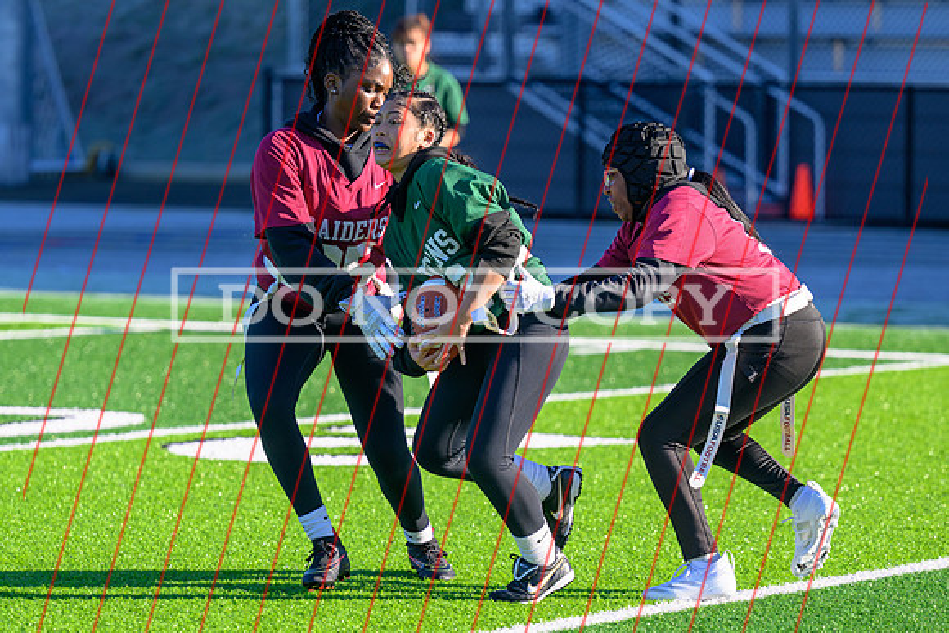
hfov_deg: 9.8
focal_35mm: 210
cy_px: 439
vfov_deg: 6.5
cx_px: 436
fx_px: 5535
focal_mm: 135
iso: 160
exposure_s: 1/1250
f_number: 2.8
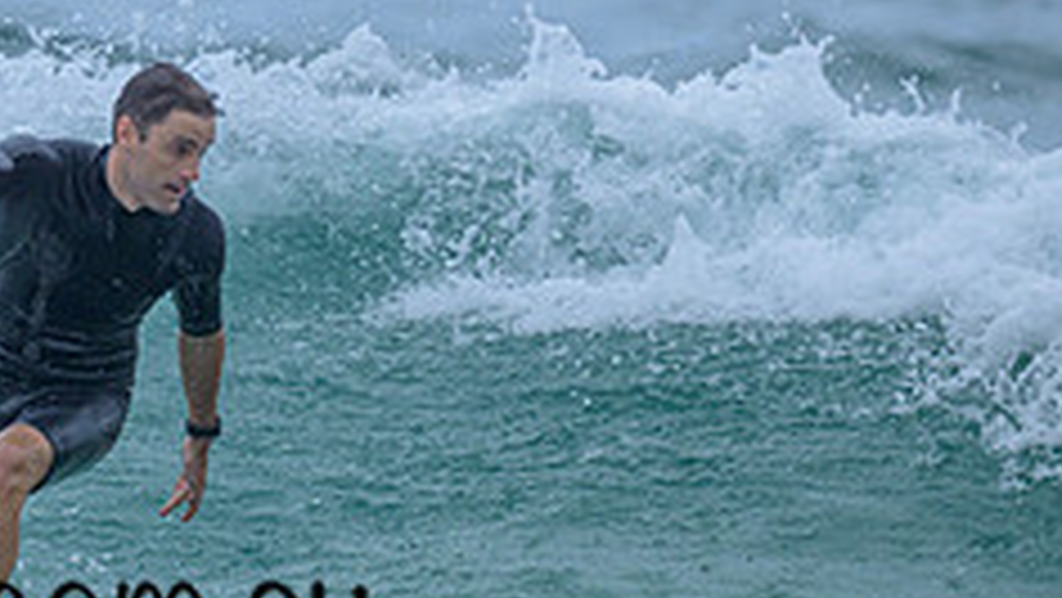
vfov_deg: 0.6
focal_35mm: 2057
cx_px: -108
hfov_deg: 1.0
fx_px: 57951
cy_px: 564
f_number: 6.3
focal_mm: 800
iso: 400
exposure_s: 1/2000
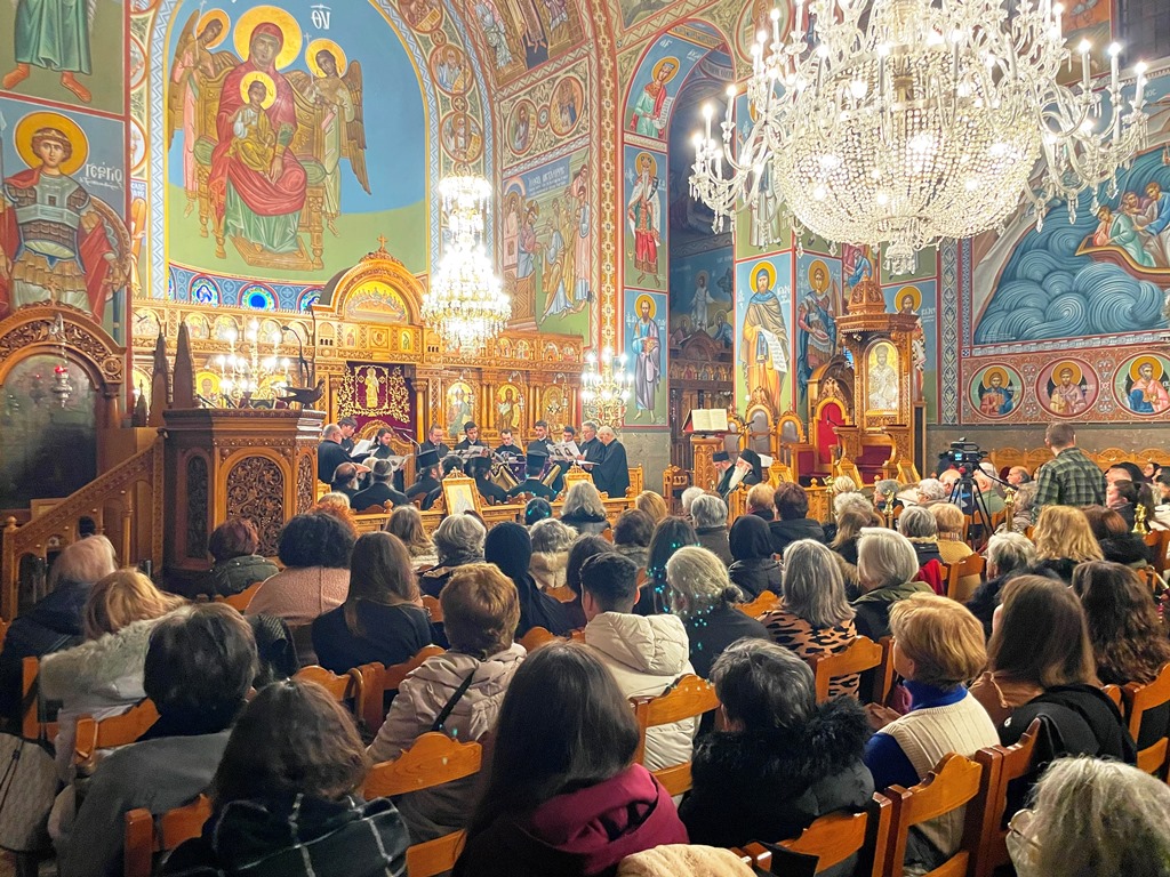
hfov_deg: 67.3
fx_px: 879
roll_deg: +0.0
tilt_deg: +0.6
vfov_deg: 53.1
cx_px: 585
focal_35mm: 26
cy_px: 438
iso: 500
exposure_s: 1/50
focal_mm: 4.2
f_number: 1.6
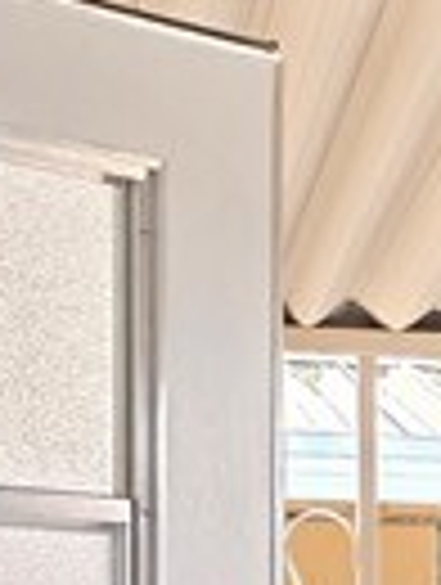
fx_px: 3065
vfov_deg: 10.6
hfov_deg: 7.8
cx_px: 945
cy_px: 788
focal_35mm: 181
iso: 80
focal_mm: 6.3
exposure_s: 1/120
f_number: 1.7
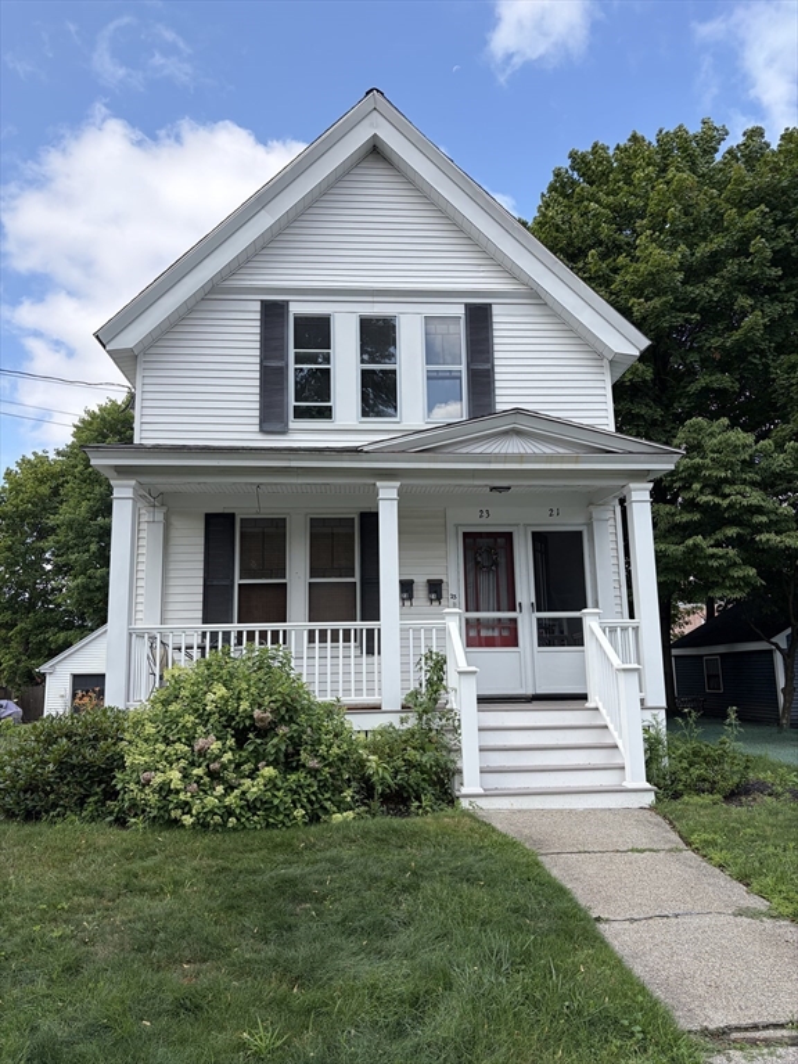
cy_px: 532
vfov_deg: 67.3
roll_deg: +0.5
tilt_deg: +11.5
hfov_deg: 53.1
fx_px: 799
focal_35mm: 26
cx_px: 399
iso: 64
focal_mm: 5.96
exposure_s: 1/2012
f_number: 1.6
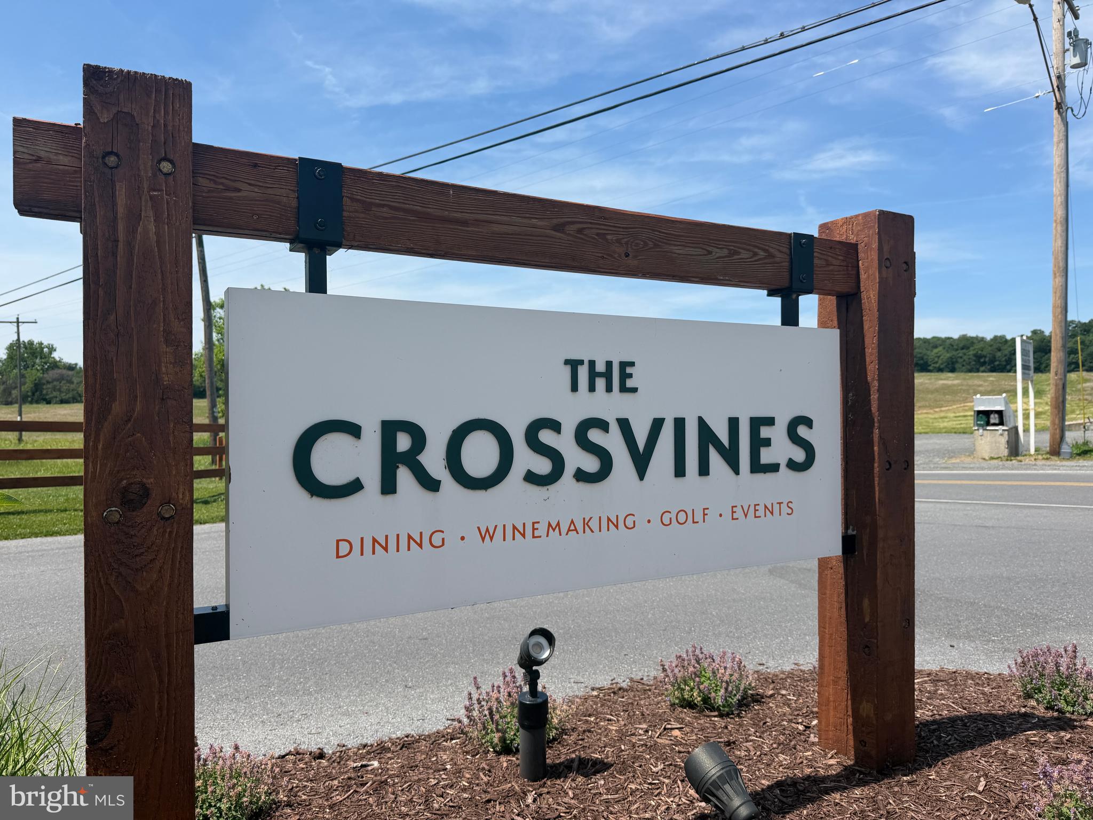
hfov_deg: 71.6
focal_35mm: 24
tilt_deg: -0.6
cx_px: 546
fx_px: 758
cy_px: 410
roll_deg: +1.2
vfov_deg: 56.8
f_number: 1.78
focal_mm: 6.76
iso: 80
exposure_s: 1/4975
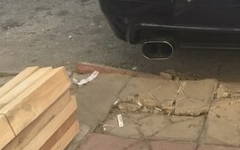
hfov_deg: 25.5
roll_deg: -1.0
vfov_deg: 16.9
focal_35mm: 73
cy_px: -41
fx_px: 478
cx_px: 283
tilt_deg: -13.3
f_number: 1.8
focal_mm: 3.99
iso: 20
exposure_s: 1/380
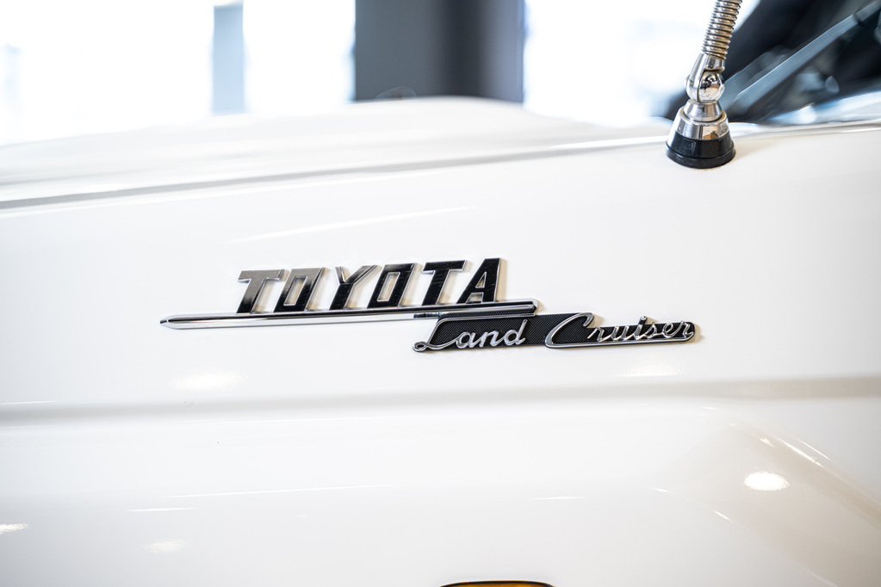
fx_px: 1835
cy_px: 294
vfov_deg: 18.2
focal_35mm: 75
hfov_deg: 27.0
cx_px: 440
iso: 640
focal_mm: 75
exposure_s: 1/125
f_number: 2.8
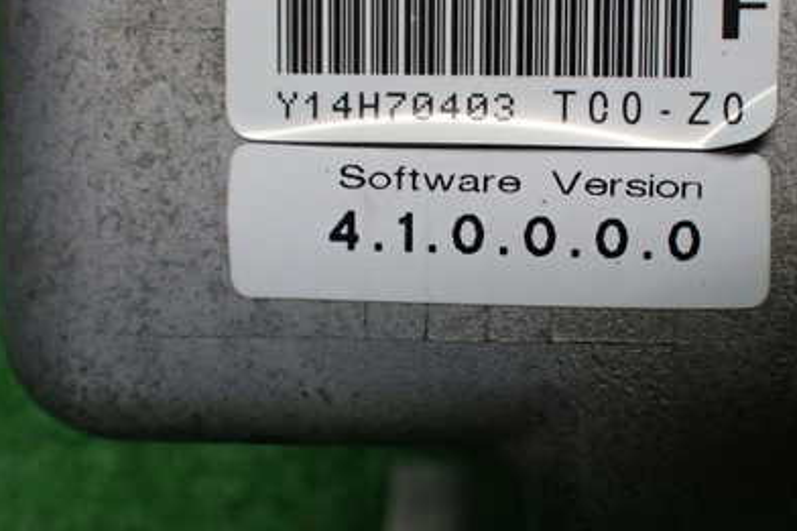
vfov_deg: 26.4
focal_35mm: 51
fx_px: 1129
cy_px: 224
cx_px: 502
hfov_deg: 38.6
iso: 320
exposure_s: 1/125
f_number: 2.4
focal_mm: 5.79
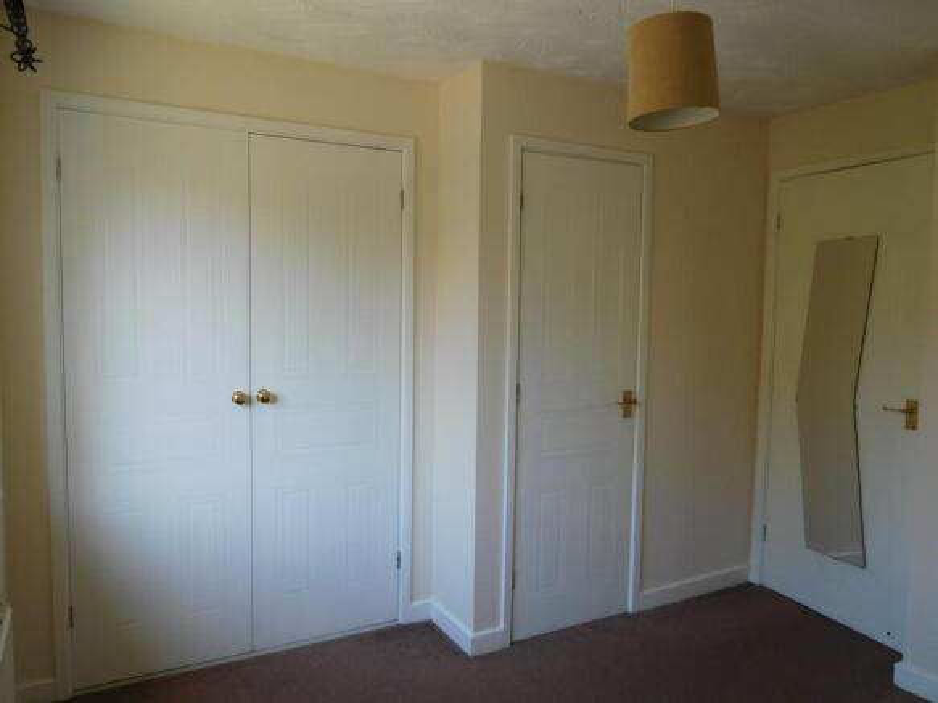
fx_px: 677
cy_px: 352
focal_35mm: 25
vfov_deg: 54.9
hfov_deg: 69.4
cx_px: 469
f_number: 3.4
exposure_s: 1/60
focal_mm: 4.5
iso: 125
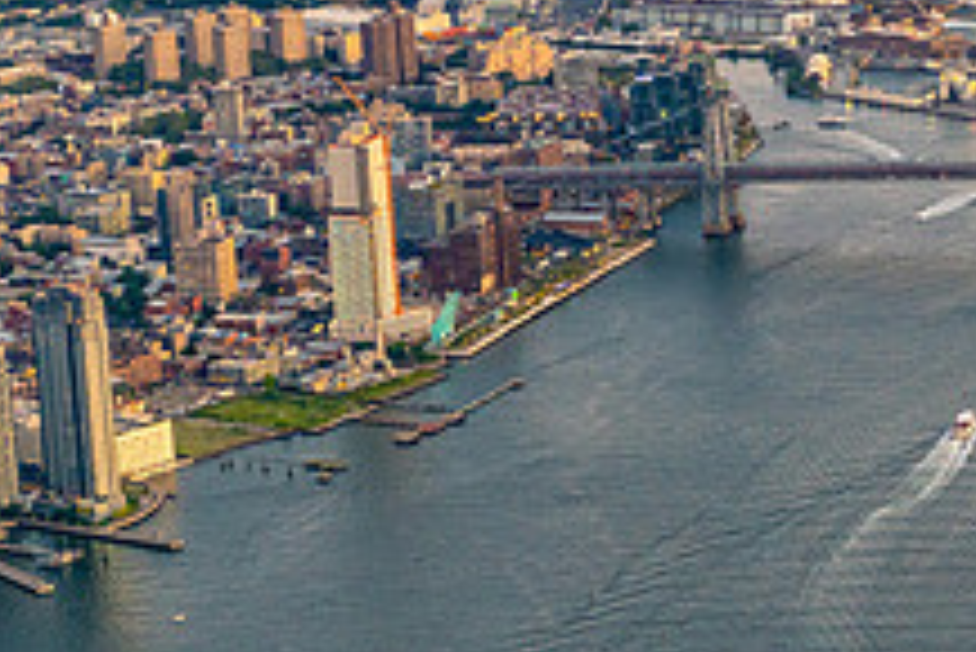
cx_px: 994
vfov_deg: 8.4
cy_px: 286
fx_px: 4422
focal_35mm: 163
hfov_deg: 12.4
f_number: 2.8
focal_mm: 61
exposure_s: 1/640
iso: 3200
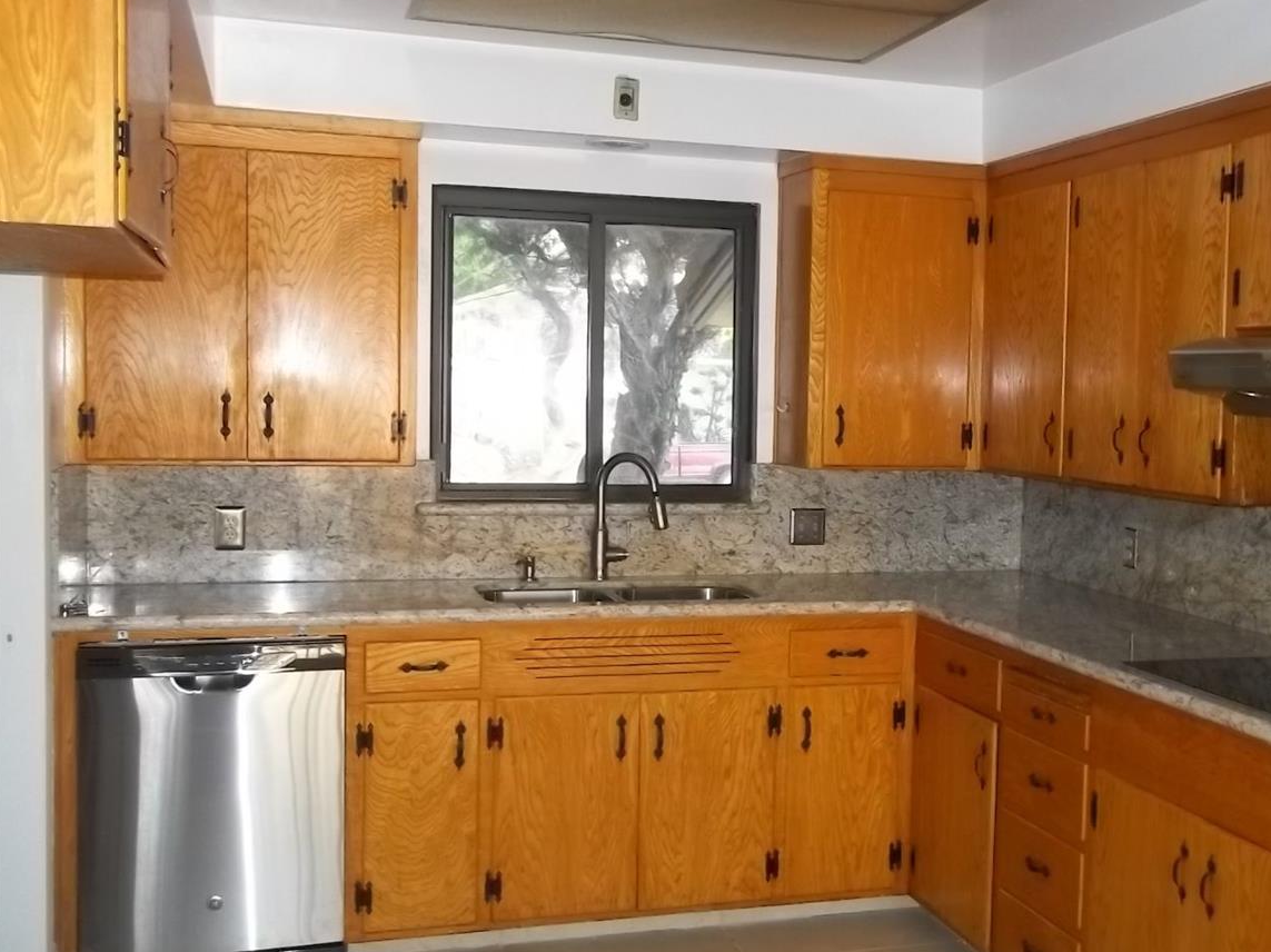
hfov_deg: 44.3
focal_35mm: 42
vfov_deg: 34.3
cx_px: 827
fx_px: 1541
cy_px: 483
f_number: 2.9
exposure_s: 1/30
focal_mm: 5.7
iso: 250
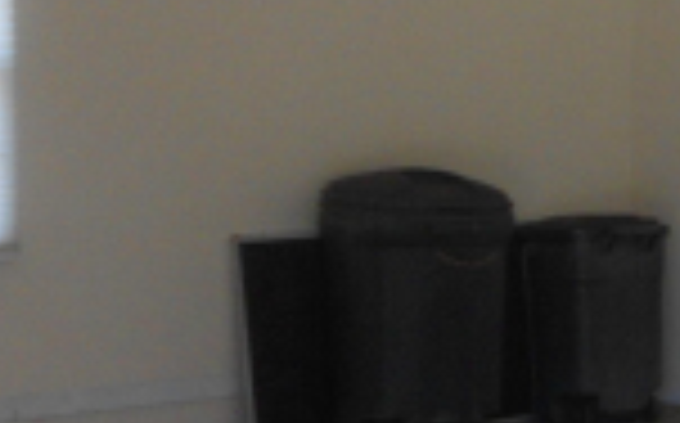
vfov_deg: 10.7
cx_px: 1299
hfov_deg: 14.6
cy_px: 270
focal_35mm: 122
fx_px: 2258
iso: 125
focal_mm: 4.6
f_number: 3.2
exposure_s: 1/30
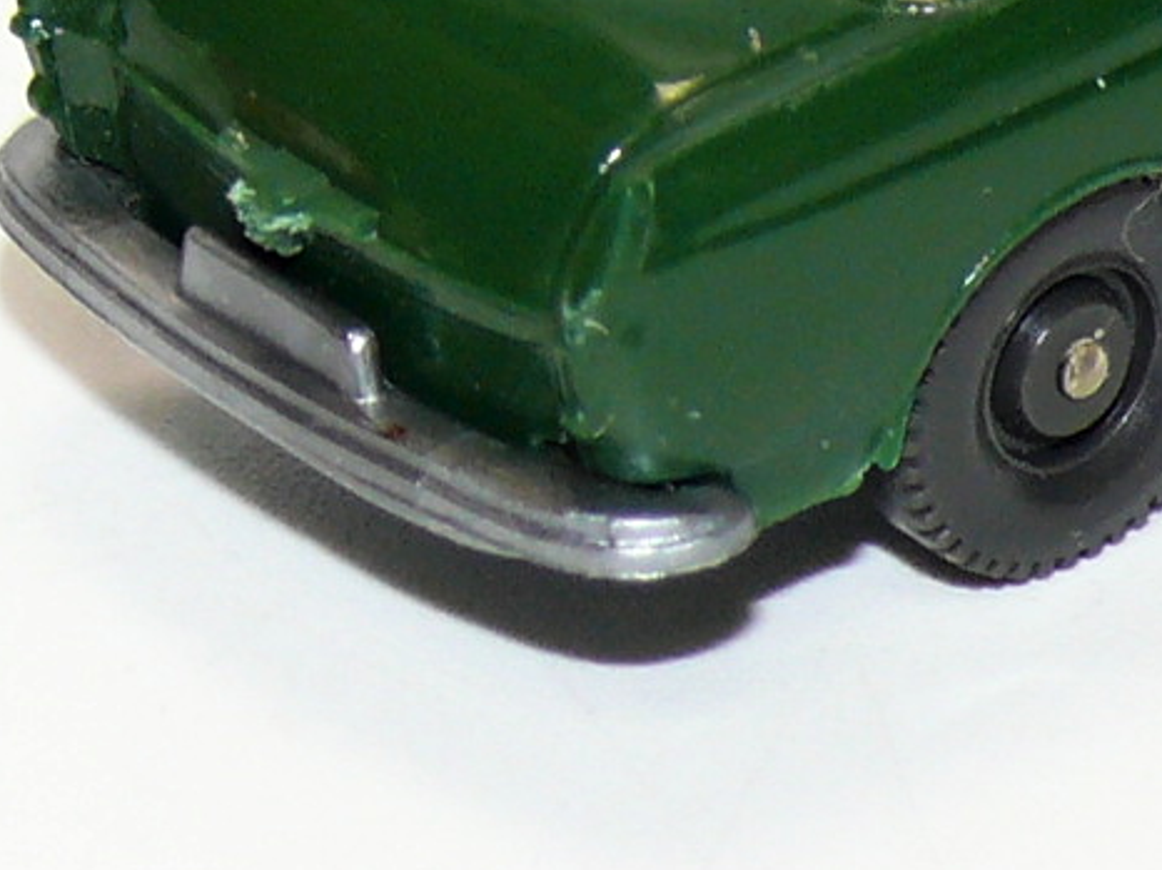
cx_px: 1374
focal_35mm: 464
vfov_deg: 3.2
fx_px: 15568
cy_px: -292
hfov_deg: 4.3
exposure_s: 1/30
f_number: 4
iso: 100
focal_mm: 16.1
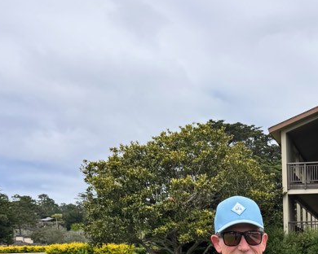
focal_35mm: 66
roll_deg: +2.2
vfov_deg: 19.5
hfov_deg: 27.6
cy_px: 405
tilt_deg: -11.9
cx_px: 293
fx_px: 621
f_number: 1.78
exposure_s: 1/3247
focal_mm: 6.76
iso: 80
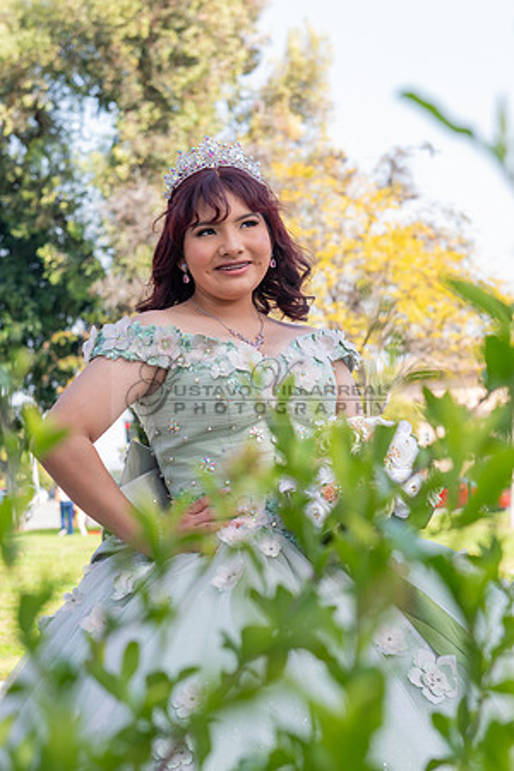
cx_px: 239
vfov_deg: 20.2
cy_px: 418
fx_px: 2159
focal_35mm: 101
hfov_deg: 13.6
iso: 200
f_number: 5
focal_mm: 62
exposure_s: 1/200
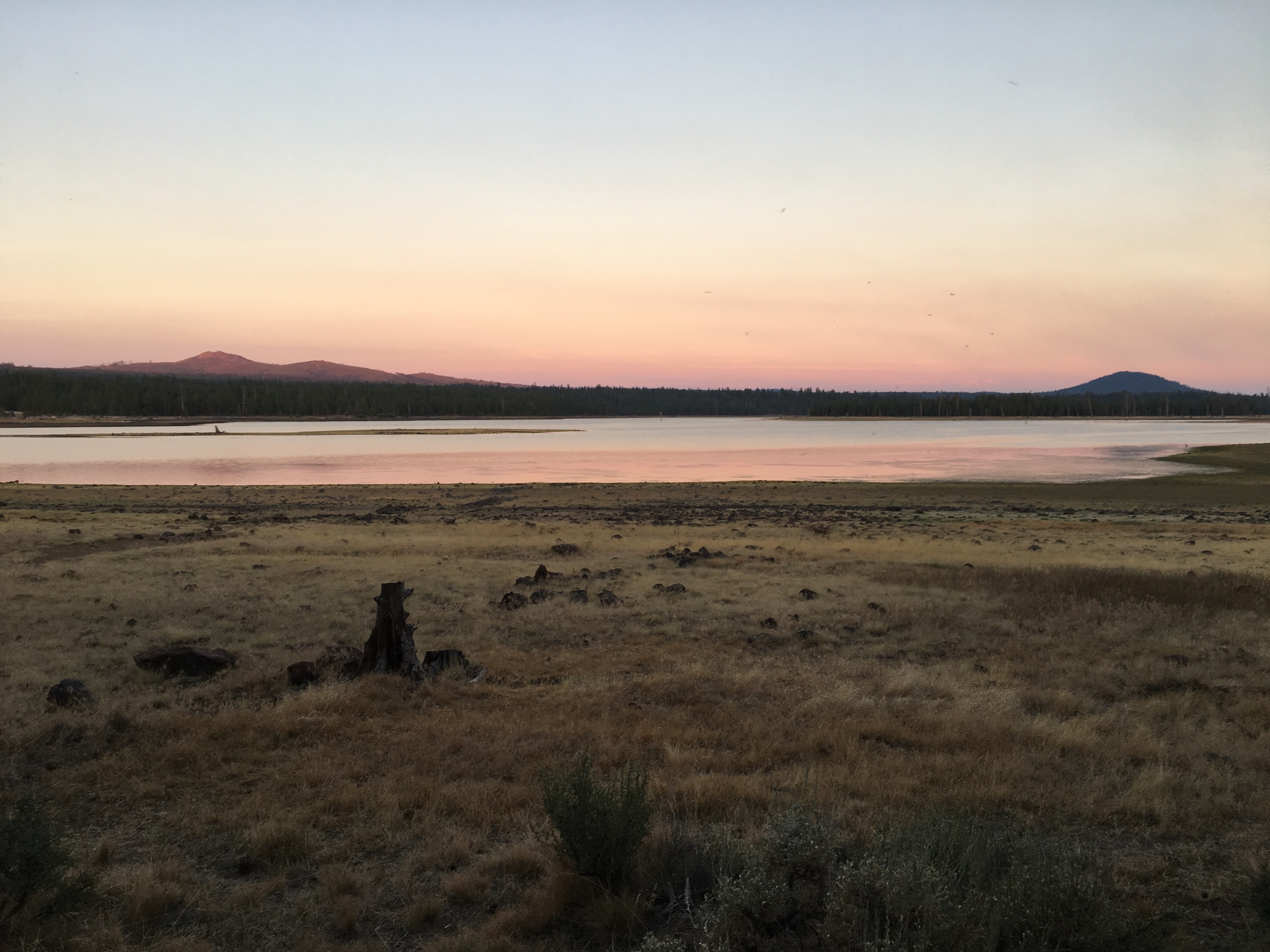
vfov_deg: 48.2
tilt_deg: -1.4
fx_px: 1064
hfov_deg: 61.7
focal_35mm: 29
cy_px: 476
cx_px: 635
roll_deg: -0.2
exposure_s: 1/60
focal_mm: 4.15
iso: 25
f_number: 2.2
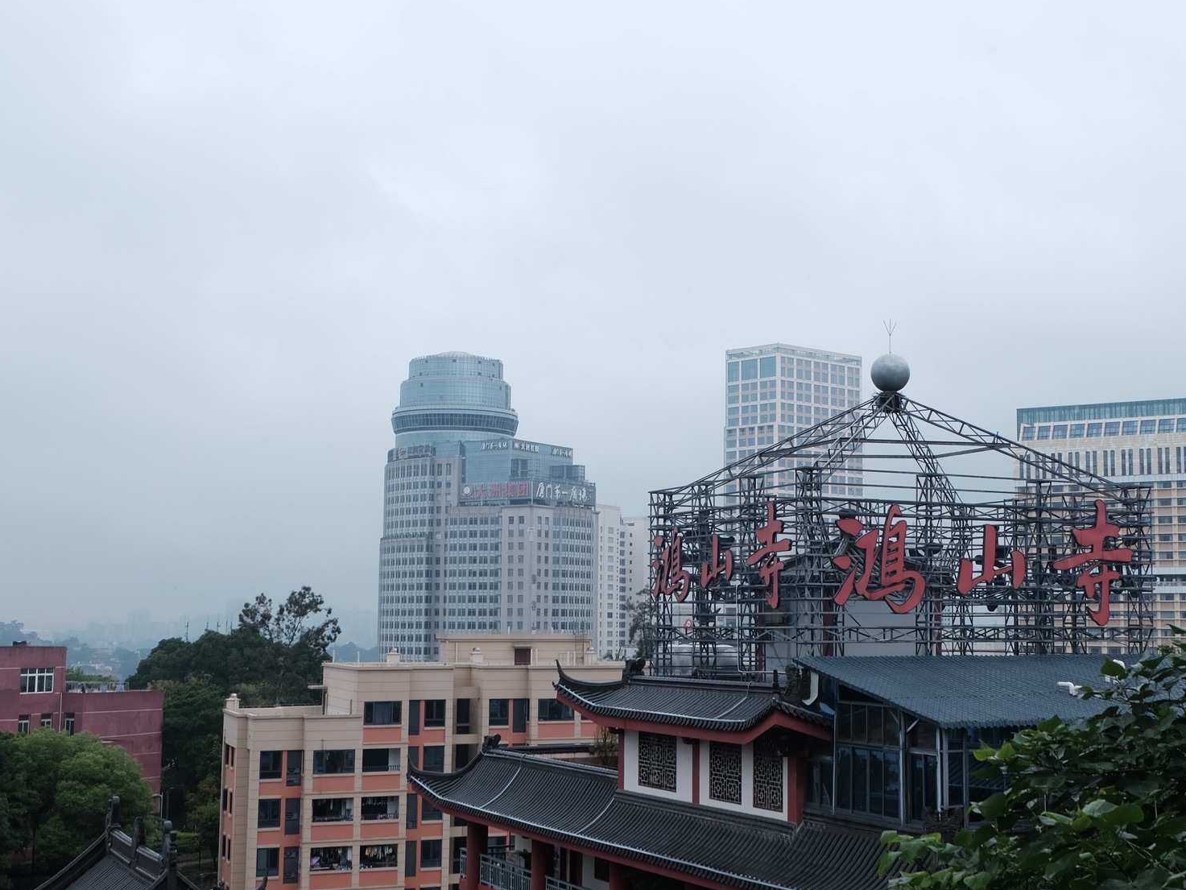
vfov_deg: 30.9
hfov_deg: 40.2
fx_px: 1610
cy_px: 424
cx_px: 726
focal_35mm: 47
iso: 200
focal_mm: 24.3
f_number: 7.1
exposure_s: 1/160
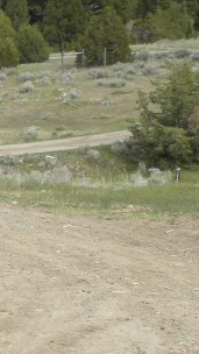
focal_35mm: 136
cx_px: -171
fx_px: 1276
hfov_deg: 8.5
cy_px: 148
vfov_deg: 15.8
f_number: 3.5
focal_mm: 6.6
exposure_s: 1/432
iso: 64
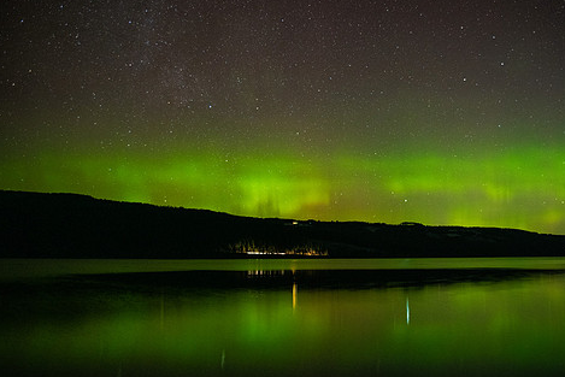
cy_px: 187
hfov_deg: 41.8
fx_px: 738
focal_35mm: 47
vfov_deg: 28.7
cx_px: 324
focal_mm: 38
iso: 2000
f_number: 2.8
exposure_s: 8
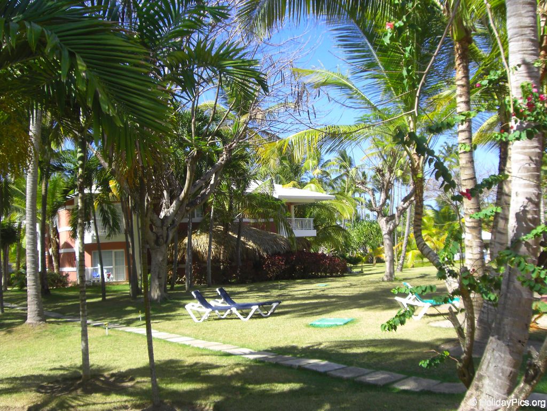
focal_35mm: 38
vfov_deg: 37.7
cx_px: 274
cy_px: 206
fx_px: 600
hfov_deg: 49.0
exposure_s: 1/100
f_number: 8
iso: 100
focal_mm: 6.2
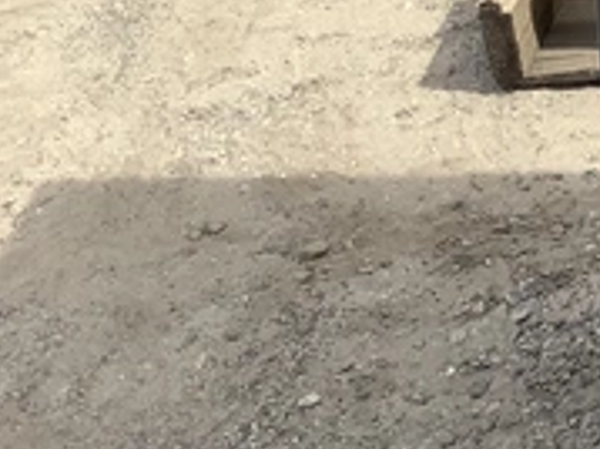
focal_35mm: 130
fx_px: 2252
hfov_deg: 13.1
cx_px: 1200
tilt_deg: -30.7
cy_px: -159
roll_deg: +0.6
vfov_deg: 11.1
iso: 25
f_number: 2.4
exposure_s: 1/994
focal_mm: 3.3
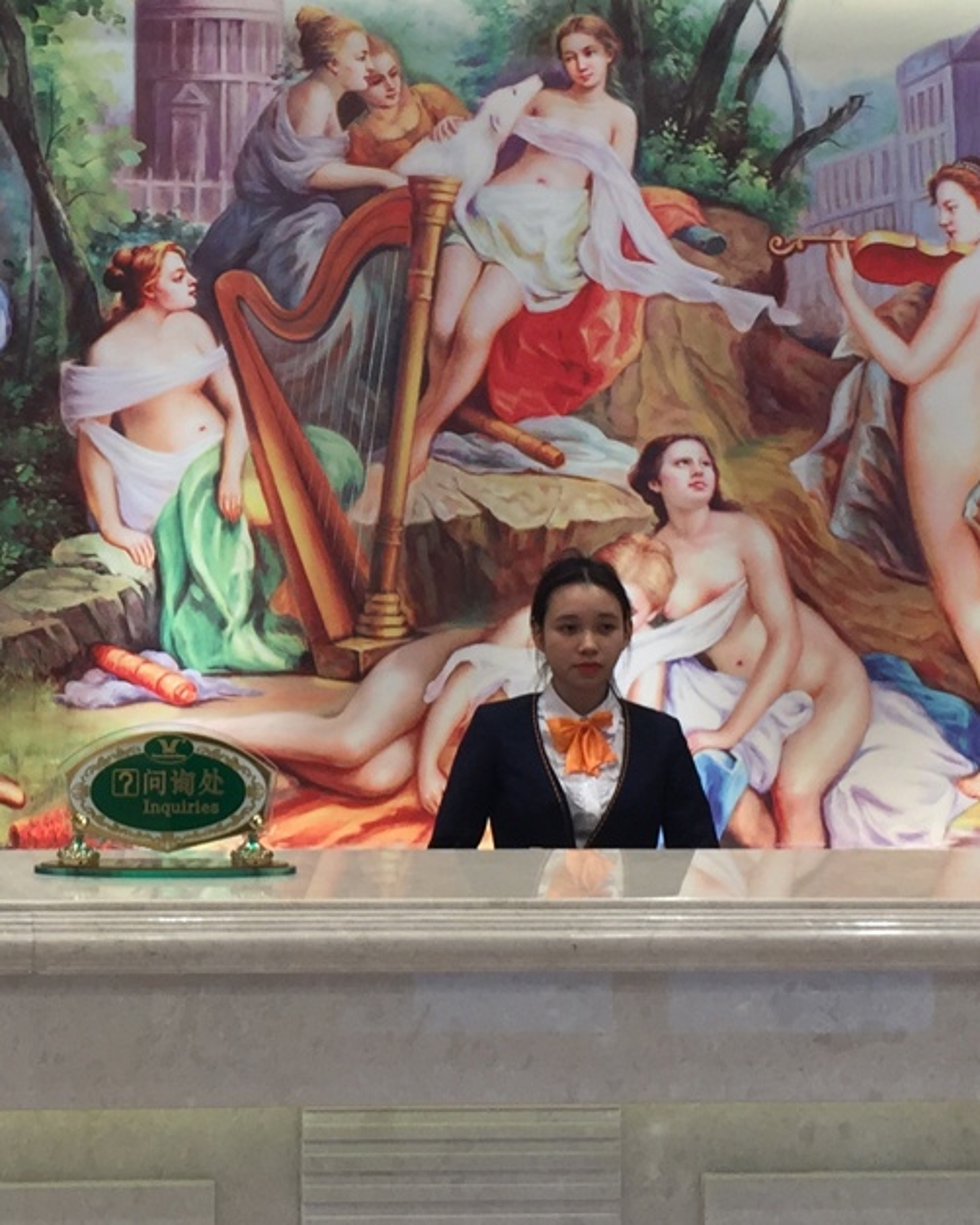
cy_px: 461
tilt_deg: +1.2
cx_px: 77
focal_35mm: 75
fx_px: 2720
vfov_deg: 25.3
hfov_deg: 20.0
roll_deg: -2.3
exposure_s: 1/50
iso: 40
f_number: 2.2
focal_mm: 4.15
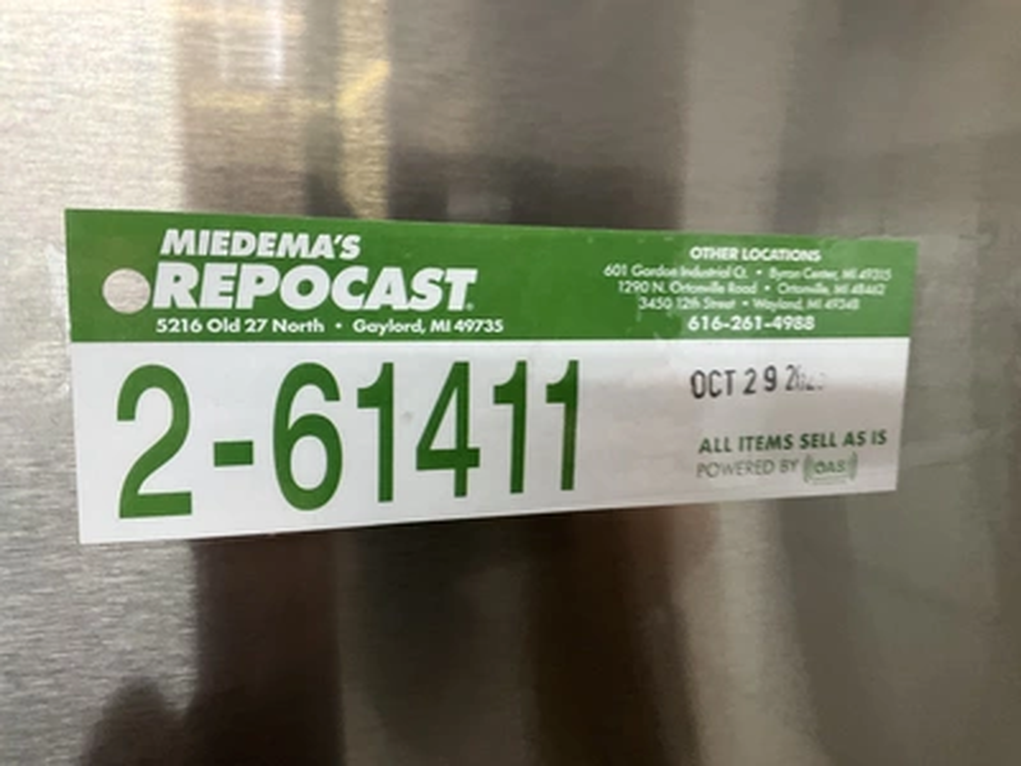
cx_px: 510
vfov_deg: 48.2
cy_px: 383
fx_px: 855
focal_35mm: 29
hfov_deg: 61.7
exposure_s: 1/40
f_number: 1.8
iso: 250
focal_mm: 3
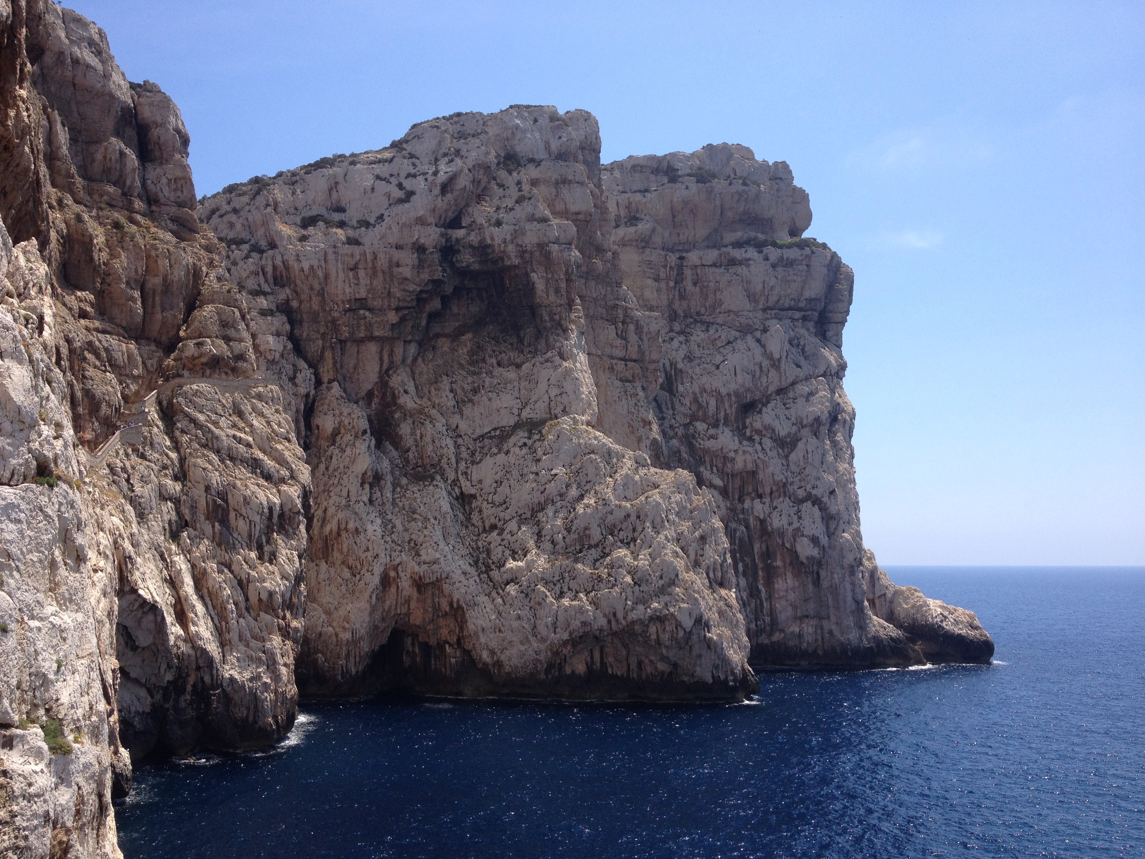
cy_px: 430
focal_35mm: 35
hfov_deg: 52.6
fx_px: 1158
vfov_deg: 40.7
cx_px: 572
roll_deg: +0.9
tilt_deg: +3.6
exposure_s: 1/1346
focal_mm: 4.28
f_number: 2.4
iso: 50
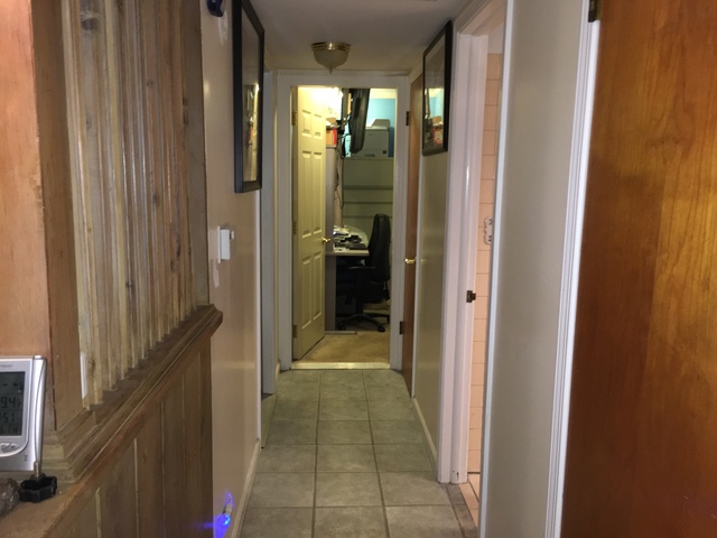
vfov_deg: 48.2
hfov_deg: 61.7
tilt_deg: -9.0
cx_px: 358
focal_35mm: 29
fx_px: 601
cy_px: 269
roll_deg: -1.7
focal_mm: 4.15
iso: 100
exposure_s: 1/16
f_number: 2.2
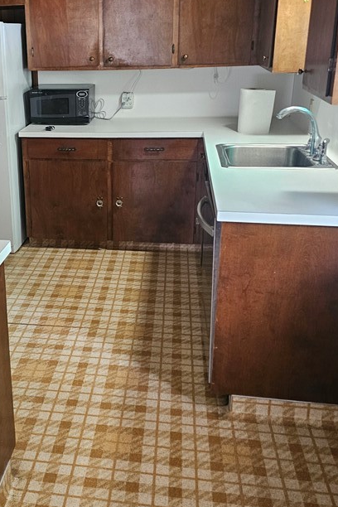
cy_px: 215
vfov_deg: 48.3
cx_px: 69
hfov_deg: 32.5
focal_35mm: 40
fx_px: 563
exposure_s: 1/30
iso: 500
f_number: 1.7
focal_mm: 6.3
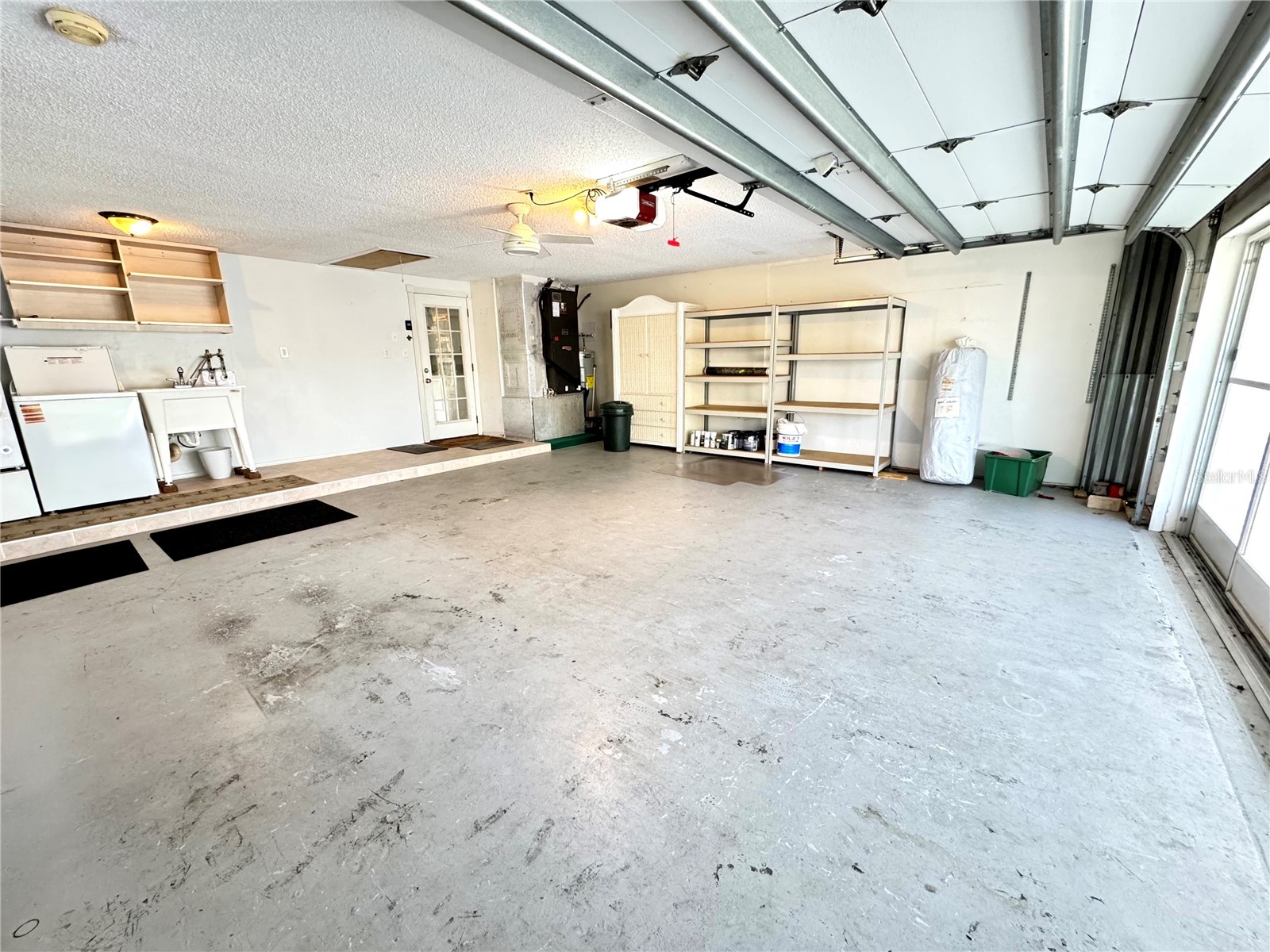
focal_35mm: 14
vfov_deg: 85.7
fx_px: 514
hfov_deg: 102.1
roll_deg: +1.5
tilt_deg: -12.4
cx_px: 635
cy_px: 476
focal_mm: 2.22
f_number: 2.2
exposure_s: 1/60
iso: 320
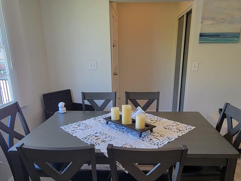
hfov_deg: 67.2
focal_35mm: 26
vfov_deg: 52.3
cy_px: 117
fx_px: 181
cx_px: 128
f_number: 2.2
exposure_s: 1/60
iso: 100
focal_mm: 2.2
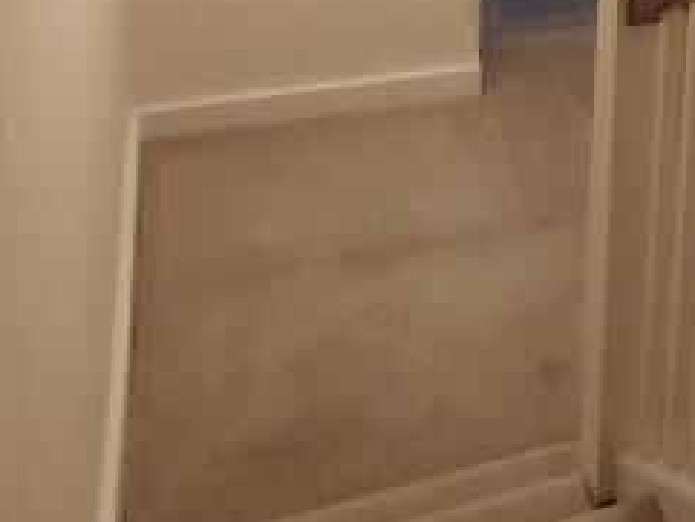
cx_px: 732
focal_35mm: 68
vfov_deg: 17.6
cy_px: -412
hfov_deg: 26.6
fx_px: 1366
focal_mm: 1.64
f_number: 2.2
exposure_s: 1/50
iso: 200
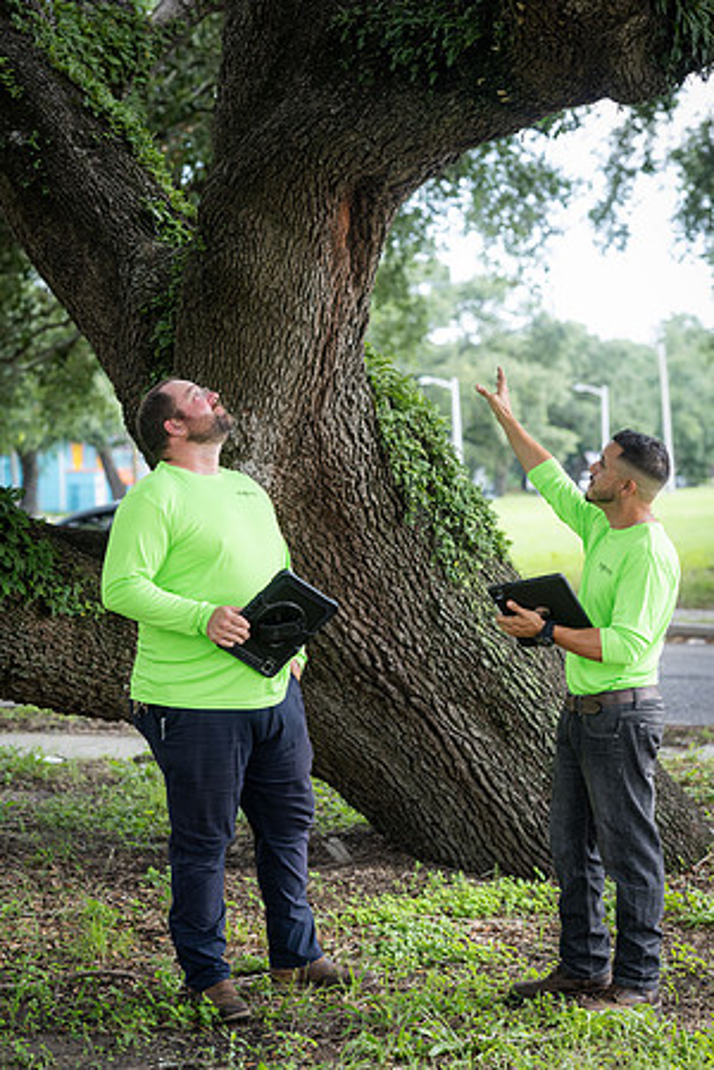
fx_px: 2529
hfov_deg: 16.1
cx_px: 357
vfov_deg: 23.9
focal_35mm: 85
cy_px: 535
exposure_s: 1/500
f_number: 3.5
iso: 500
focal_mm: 85
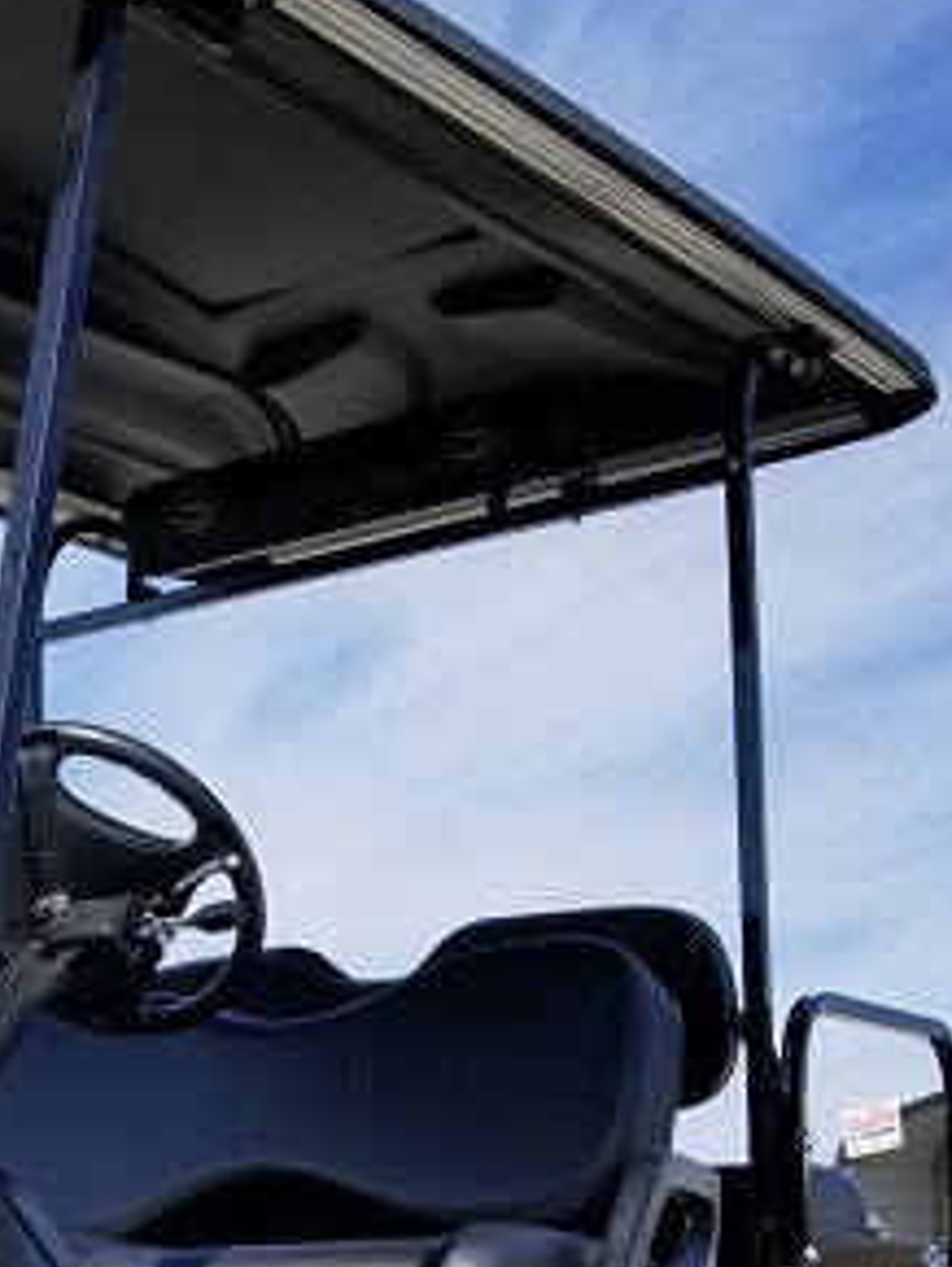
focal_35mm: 65
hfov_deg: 21.2
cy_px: 1385
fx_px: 2380
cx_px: -151
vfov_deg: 27.3
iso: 50
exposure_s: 1/3937
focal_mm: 4.25
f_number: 1.7
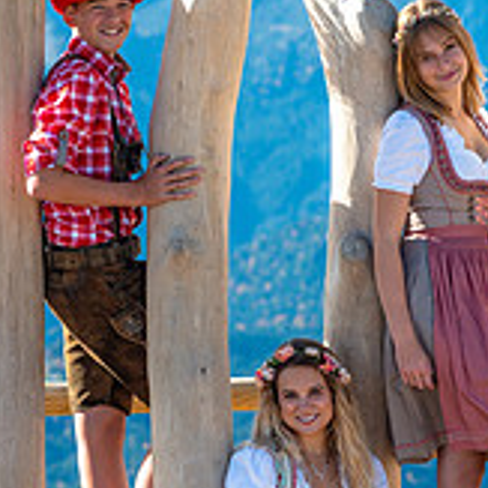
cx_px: 263
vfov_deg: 6.0
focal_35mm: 294
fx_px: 4689
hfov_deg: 6.0
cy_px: 371
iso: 100
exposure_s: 1/500
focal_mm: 125
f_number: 6.3
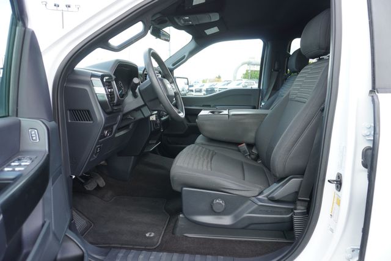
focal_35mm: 24
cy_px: 130
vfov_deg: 53.2
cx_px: 196
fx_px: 261
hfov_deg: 73.7
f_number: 4
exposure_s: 1/60
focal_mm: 16
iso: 100
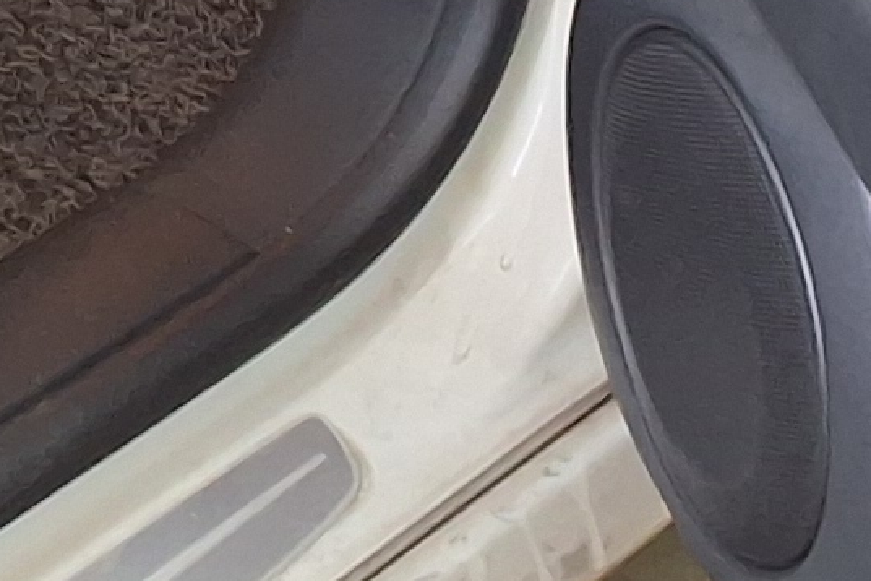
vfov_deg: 7.6
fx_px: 4282
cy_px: -401
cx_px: -112
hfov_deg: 11.4
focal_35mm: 177
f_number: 1.9
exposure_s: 1/60
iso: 40
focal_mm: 2.91
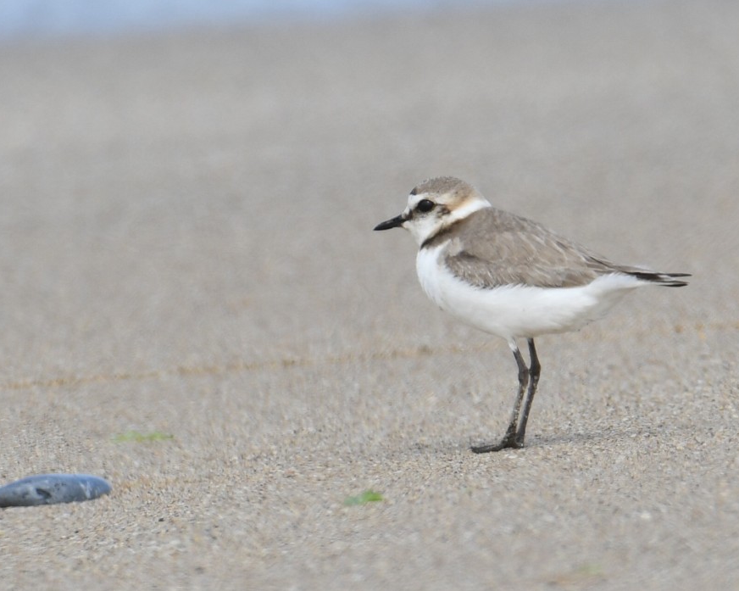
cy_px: 296
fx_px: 18541
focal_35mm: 848
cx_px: 409
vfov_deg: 1.8
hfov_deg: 2.3
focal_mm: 500
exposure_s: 1/800
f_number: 7.1
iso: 320
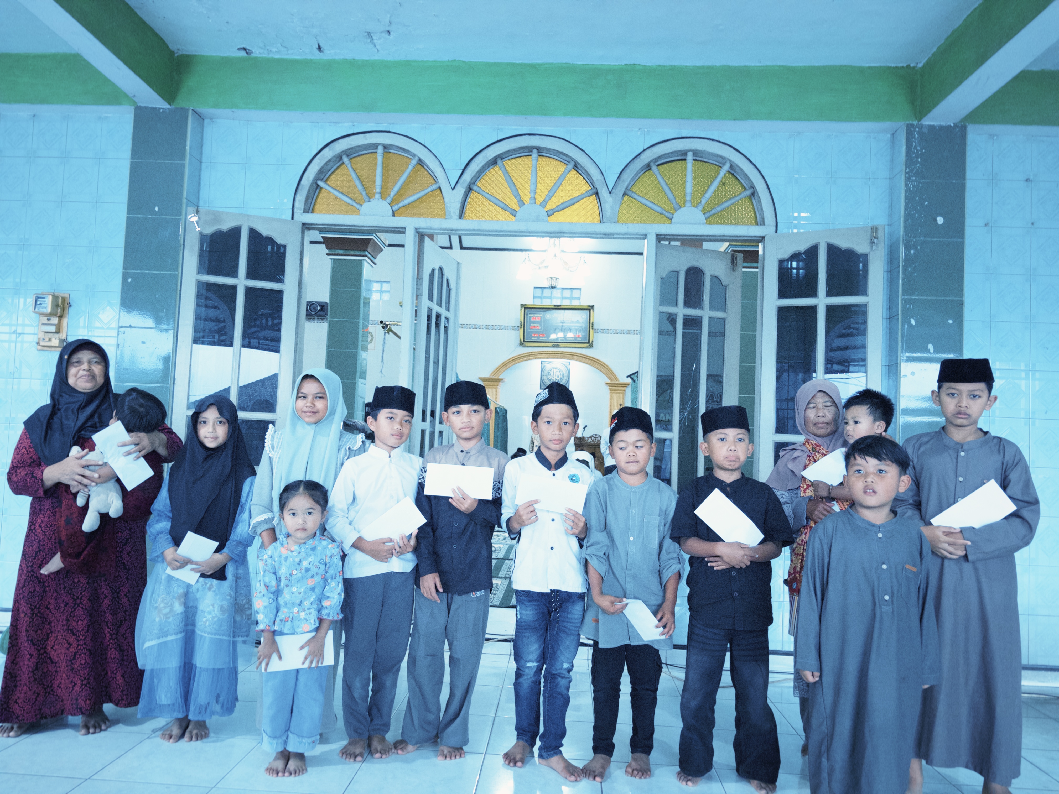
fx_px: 795
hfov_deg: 67.3
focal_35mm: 26
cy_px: 397
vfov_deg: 53.1
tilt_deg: +4.0
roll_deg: -3.0
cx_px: 530
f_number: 1.6
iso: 250
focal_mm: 5.96
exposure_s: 1/50
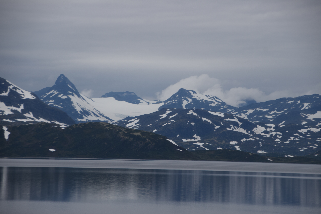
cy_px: 107
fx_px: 1632
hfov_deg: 11.2
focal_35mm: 183
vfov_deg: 7.5
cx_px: 160
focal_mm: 122
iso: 200
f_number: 9
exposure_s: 1/320
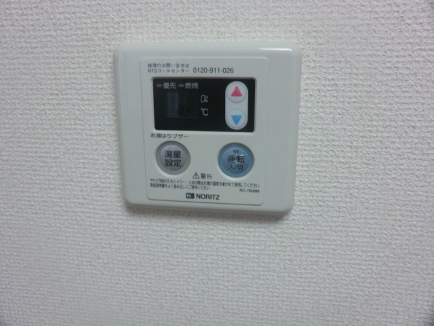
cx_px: 217
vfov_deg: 48.2
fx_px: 364
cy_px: 163
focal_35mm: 29
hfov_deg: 61.7
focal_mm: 5.2
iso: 250
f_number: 3.5
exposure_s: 1/60
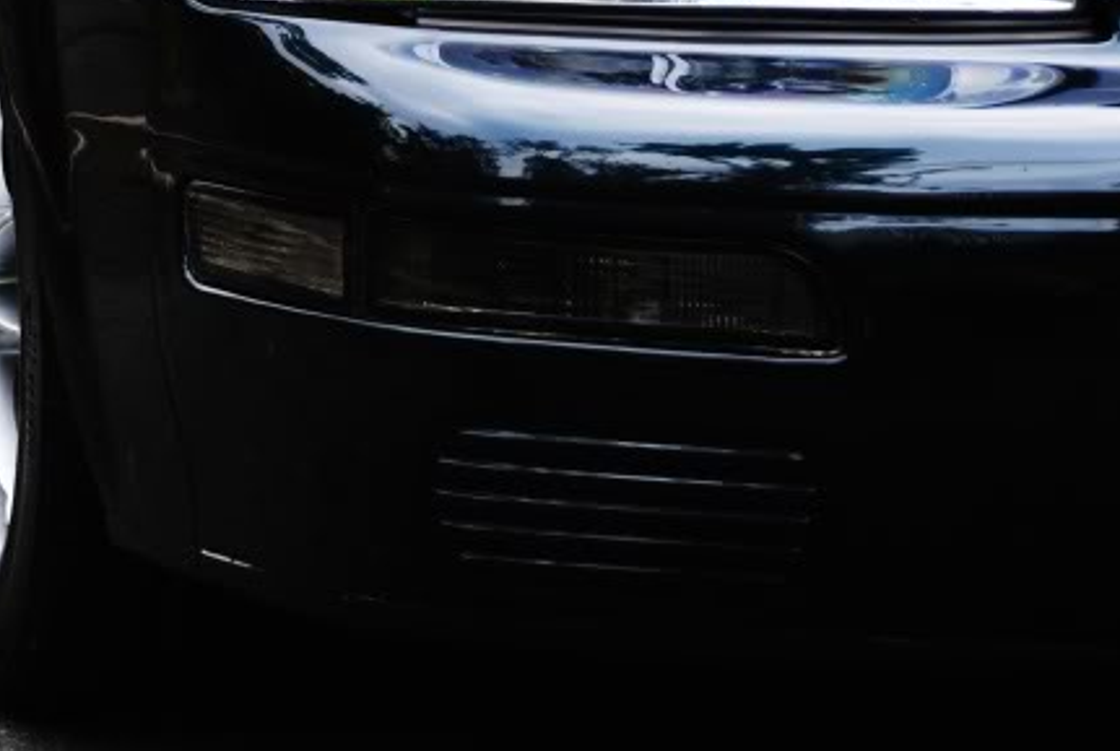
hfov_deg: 16.7
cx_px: 97
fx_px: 3771
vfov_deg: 11.2
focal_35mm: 121
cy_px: -82
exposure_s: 1/125
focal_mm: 34
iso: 110
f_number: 5.6
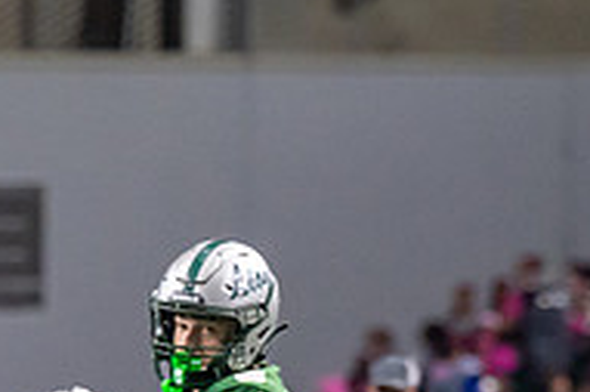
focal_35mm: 809
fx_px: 13247
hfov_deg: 2.6
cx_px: 383
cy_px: 625
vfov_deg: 1.7
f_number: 2.8
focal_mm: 149
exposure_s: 1/1000
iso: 2500
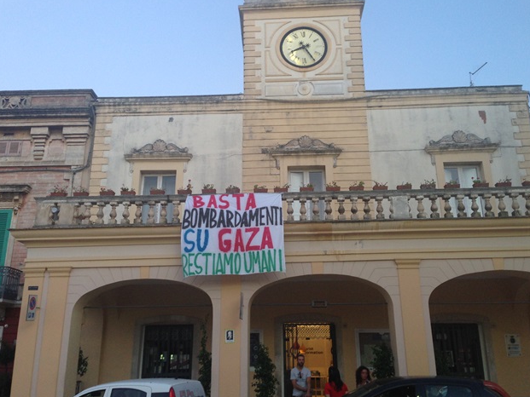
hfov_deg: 53.9
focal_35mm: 34
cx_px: 265
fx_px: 521
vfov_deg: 41.8
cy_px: 194
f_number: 2.4
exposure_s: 1/20
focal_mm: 4.12
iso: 80
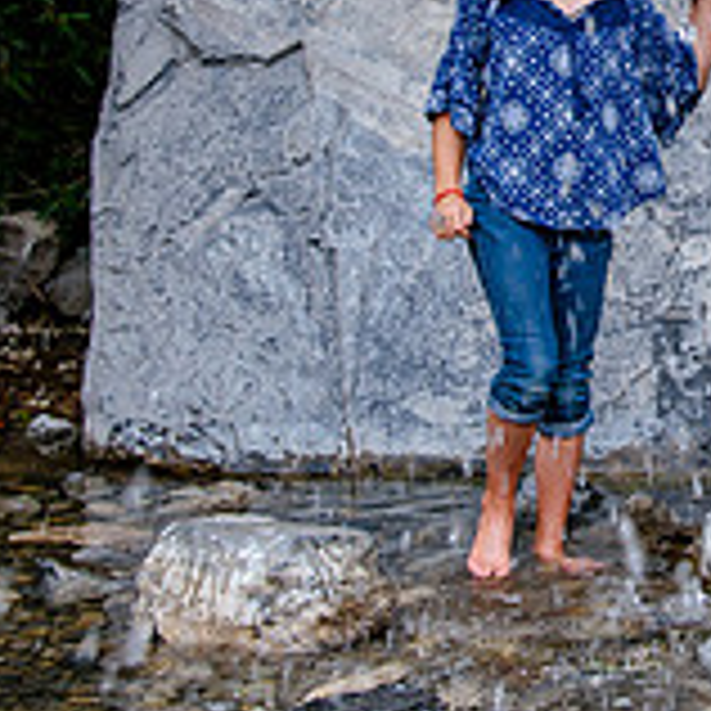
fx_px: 2486
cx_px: 807
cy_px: -3
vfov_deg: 16.0
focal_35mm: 107
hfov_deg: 15.8
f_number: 5
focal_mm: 32
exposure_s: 1/160
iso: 400
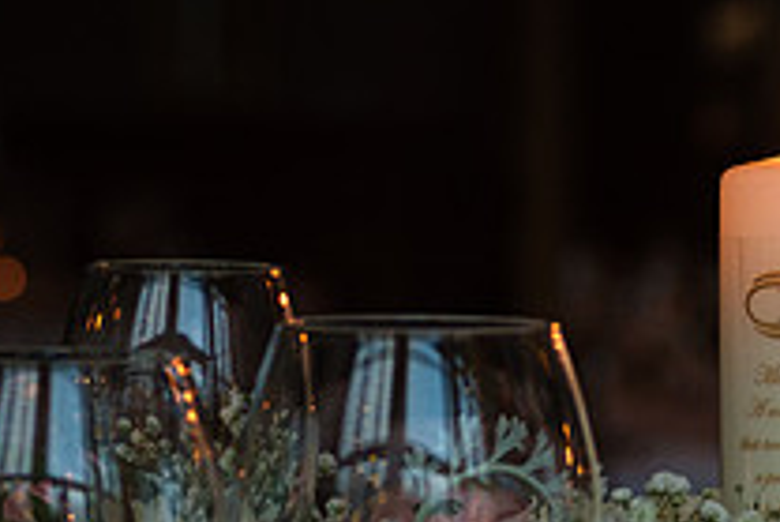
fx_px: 5247
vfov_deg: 5.7
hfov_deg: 8.4
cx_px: 891
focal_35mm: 242
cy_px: 382
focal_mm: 50
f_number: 3.2
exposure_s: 1/160
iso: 1250
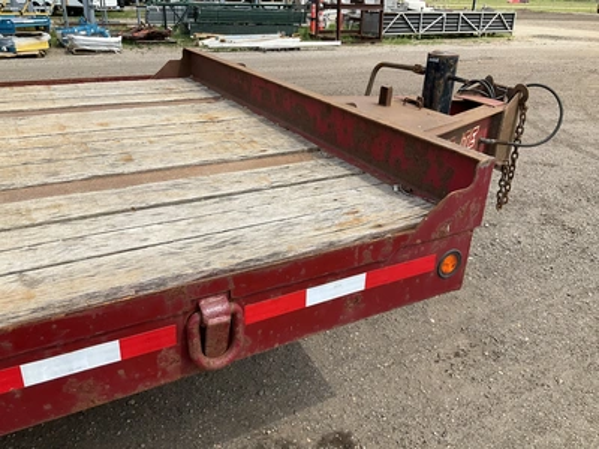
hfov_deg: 61.7
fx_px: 502
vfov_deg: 48.2
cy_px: 224
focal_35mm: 29
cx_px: 300
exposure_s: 1/1168
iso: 25
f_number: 1.8
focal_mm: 3
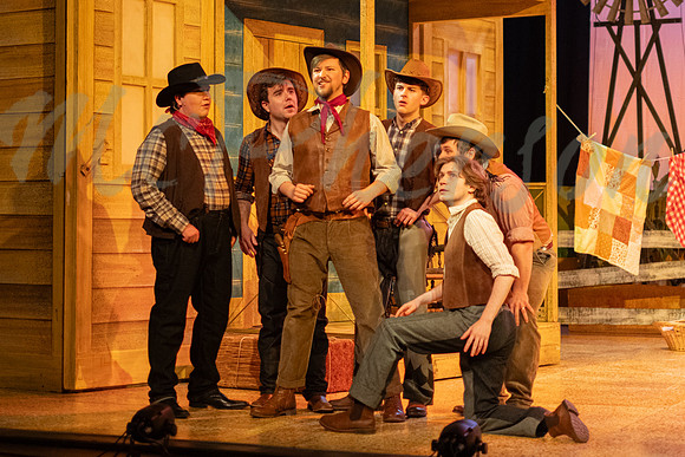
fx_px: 1660
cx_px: 309
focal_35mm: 87
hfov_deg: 23.3
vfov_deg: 15.6
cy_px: 114
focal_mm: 35
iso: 1250
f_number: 1.6
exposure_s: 1/500
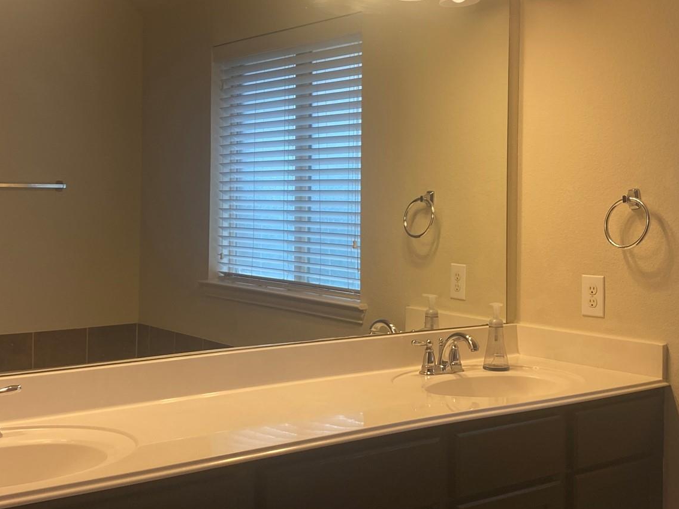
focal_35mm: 47
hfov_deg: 40.4
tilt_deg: -1.8
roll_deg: -0.8
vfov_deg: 30.8
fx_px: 922
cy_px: 210
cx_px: 325
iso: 80
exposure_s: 1/120
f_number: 1.8
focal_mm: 4.25
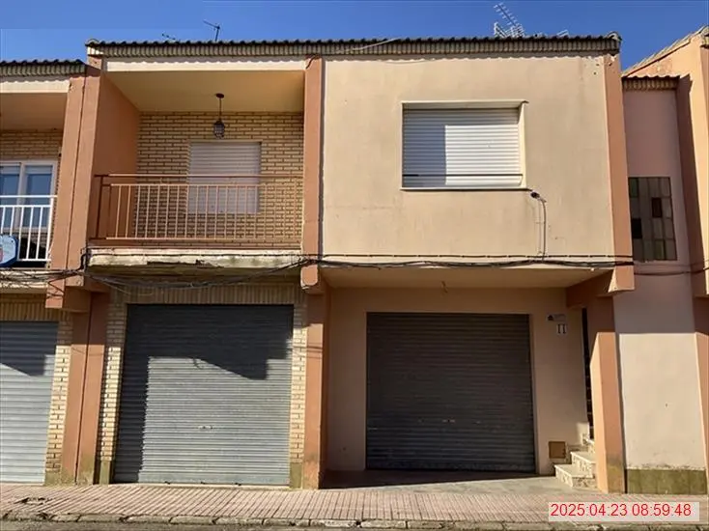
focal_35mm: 29
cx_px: 354
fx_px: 594
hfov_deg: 61.7
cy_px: 266
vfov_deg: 48.2
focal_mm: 3
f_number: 1.8
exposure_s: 1/1342
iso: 16
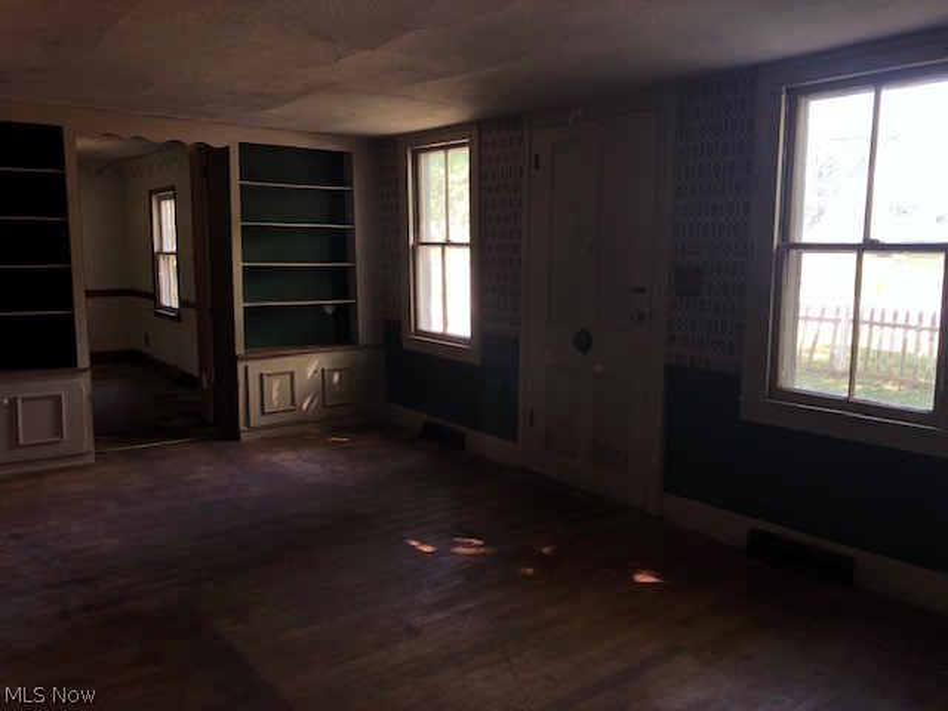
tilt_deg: -8.3
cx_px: 474
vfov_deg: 49.7
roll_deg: -1.0
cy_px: 356
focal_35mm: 28
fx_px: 767
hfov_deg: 63.4
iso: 20
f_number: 1.8
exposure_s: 1/37
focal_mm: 3.99
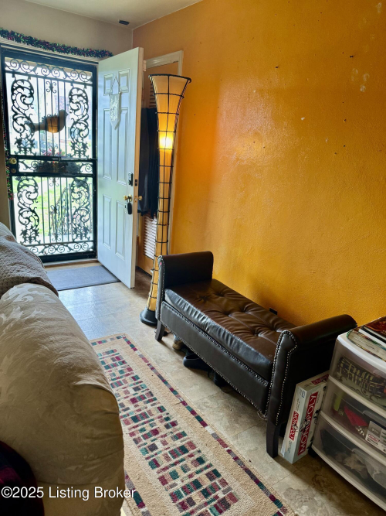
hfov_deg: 56.8
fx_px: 357
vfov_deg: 71.6
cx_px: 193
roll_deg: -5.1
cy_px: 258
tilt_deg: -18.4
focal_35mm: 24
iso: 200
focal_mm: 6.76
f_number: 1.78
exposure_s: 1/60
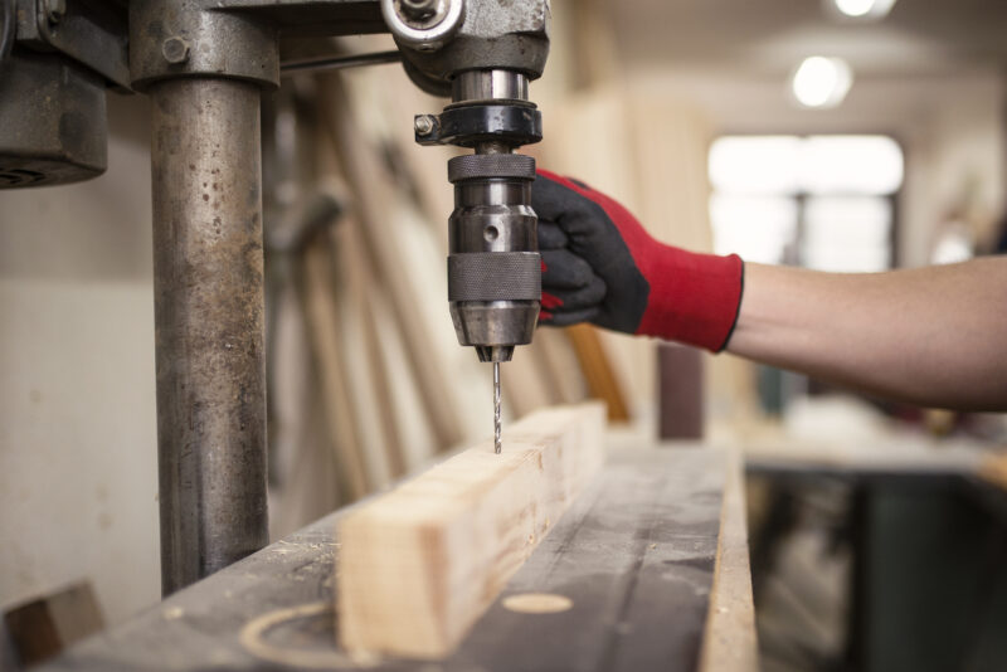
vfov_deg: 37.9
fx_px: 979
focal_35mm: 35
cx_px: 504
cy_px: 336
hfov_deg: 54.4
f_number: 1.4
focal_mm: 35
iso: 640
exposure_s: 1/400
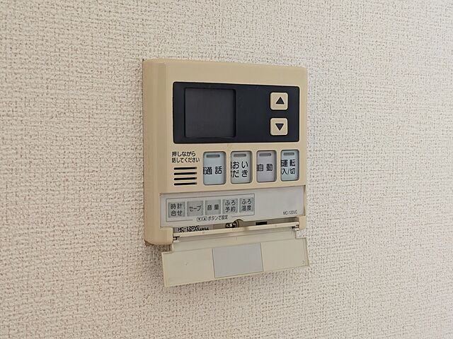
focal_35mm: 51
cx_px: 226
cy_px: 170
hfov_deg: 37.5
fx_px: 667
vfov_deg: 28.6
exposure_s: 1/151
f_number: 1.89
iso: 57
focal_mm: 5.43
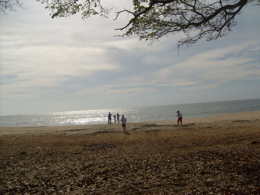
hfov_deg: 52.6
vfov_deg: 40.7
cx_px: 130
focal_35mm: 35
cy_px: 98
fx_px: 263
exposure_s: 1/1000
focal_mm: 5.8
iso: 80
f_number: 7.1
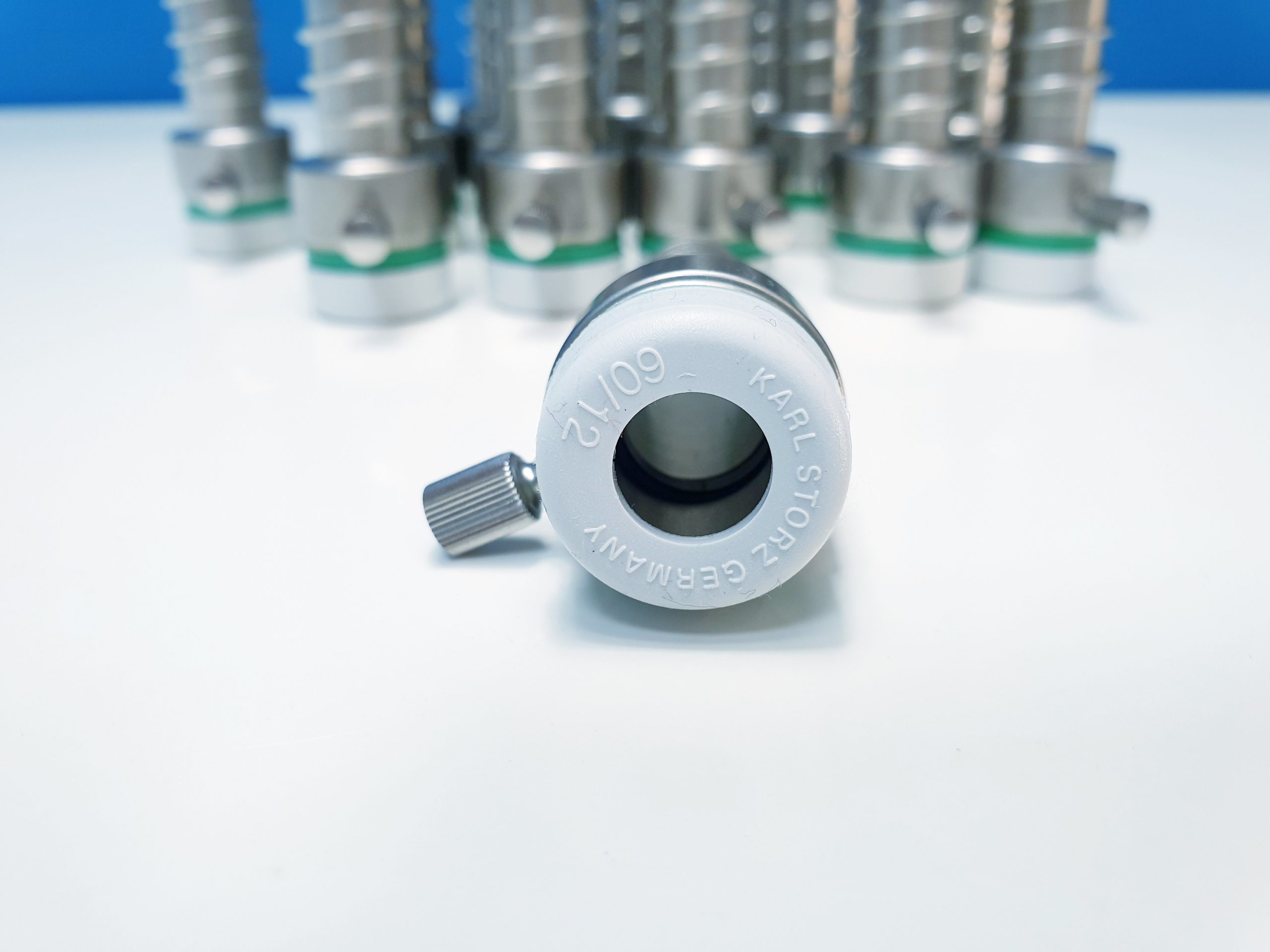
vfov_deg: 53.1
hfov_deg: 67.3
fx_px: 954
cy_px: 476
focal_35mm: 26
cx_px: 635
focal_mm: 4.3
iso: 100
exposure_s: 1/50
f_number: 2.4
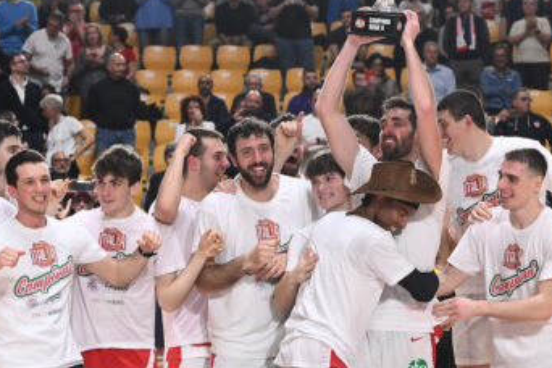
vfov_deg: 12.4
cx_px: 338
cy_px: 116
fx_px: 1687
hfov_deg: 18.6
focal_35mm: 110
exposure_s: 1/640
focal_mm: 70
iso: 4000
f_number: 4.5
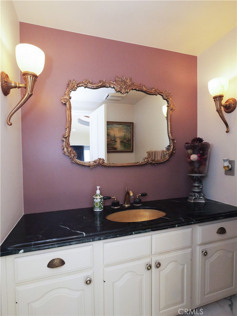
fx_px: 164
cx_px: 118
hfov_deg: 71.6
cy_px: 158
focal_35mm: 18
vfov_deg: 87.7
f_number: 8
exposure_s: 1/250
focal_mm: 9
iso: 4000
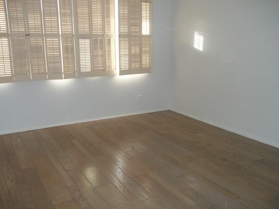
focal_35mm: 33
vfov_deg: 43.0
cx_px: 142
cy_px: 104
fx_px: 266
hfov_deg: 55.3
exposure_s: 1/30
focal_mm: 5.7
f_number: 2.9
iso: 160
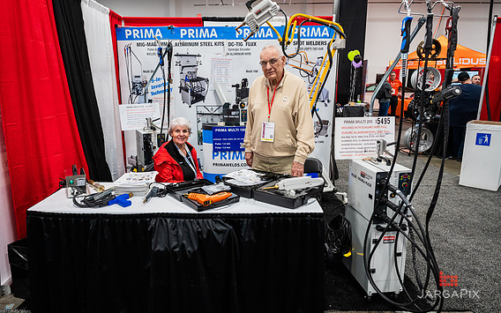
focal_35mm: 26
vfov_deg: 47.6
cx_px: 236
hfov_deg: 70.4
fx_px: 355
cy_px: 150
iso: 3200
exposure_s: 1/200
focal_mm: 24
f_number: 4
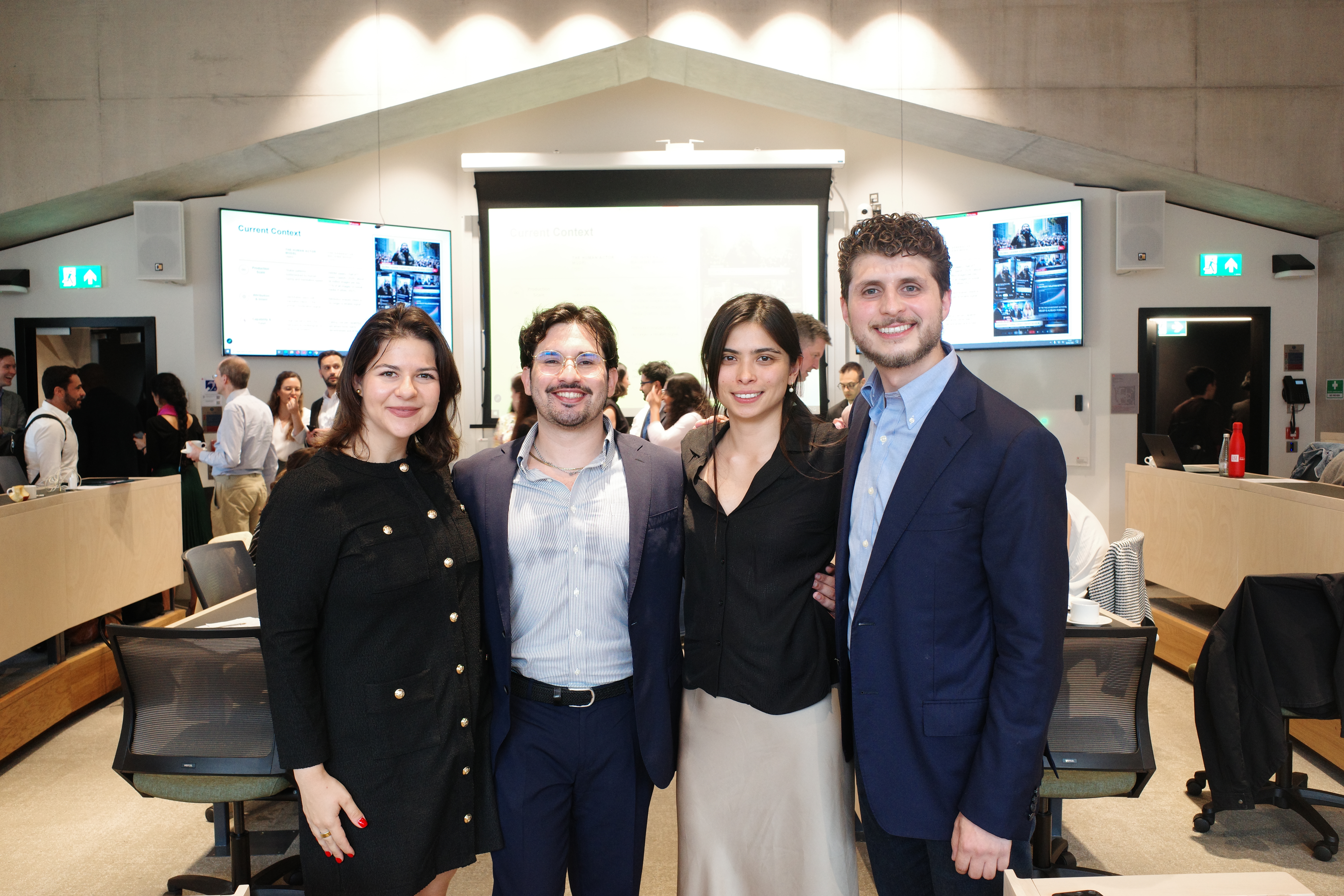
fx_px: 1045
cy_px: 448
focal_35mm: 28
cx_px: 672
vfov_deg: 46.4
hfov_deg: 65.5
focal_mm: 18.3
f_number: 5
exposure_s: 1/30
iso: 1000
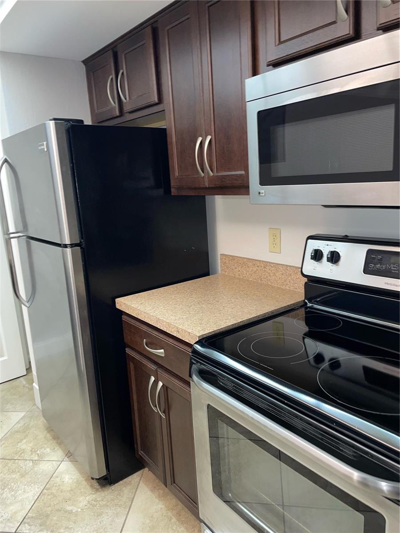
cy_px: 266
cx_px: 200
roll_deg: +3.3
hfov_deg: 53.1
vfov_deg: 67.3
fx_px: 401
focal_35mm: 26
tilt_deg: -12.0
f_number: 1.6
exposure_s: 1/15
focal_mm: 4.2
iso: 50
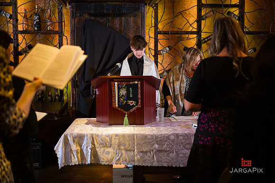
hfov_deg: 37.1
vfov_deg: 25.2
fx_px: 410
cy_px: 92
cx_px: 138
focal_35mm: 54
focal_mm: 52
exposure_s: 1/200
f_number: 3.2
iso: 1250
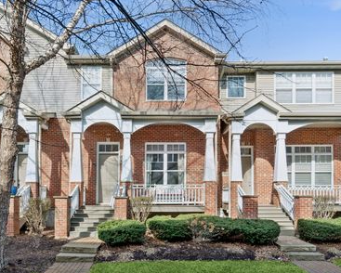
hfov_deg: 72.1
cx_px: 144
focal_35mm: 23
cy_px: 138
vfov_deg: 60.9
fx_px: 232
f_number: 8
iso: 320
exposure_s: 1/200
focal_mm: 12
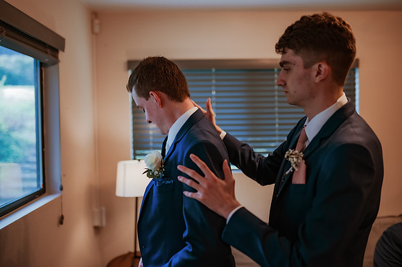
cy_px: 134
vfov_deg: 37.8
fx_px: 391
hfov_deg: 54.5
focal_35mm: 35
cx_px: 201
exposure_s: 1/1000
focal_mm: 35
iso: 1600
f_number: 1.4
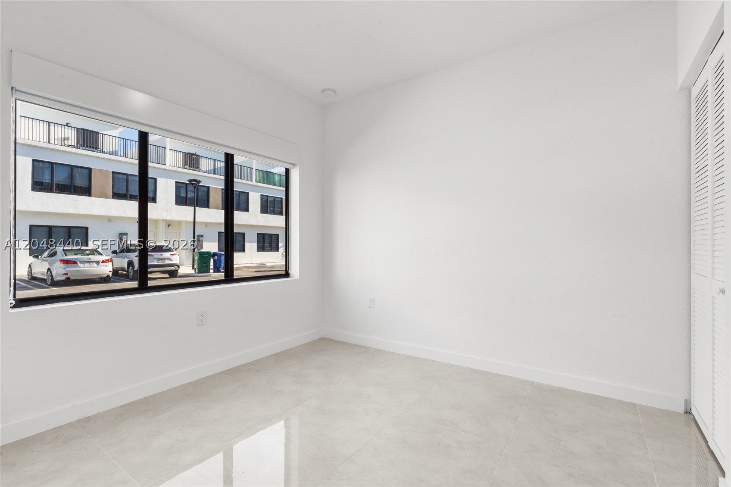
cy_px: 244
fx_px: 325
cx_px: 366
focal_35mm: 16
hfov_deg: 96.7
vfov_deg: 73.7
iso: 250
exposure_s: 1/1.67
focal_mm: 16
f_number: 14
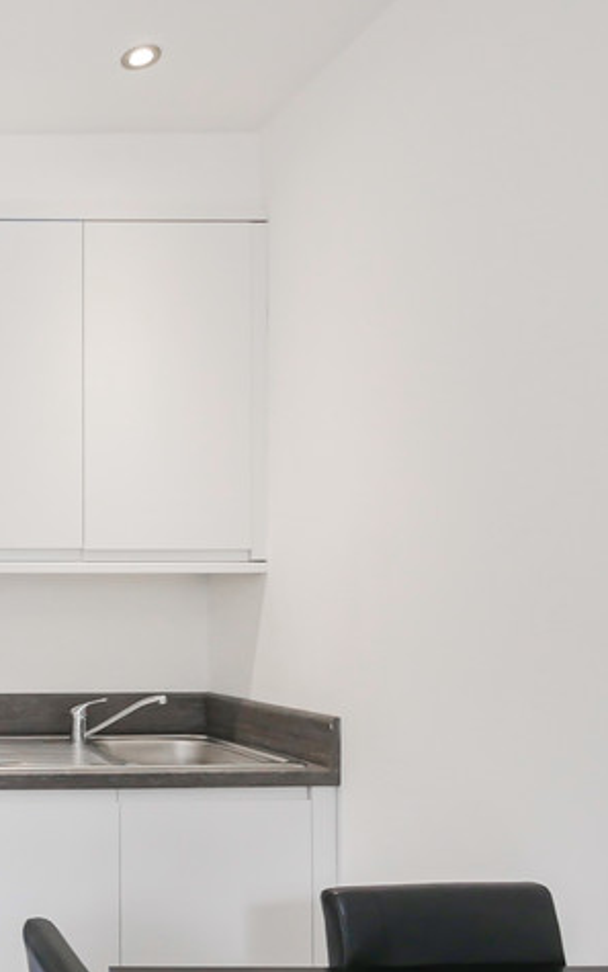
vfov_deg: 58.7
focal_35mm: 32
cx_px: -219
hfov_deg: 29.8
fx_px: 848
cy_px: 620
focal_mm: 7
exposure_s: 1/60
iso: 800
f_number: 4
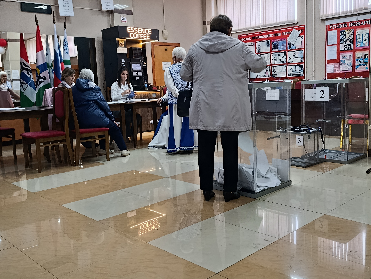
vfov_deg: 40.8
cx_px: 186
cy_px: 140
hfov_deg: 52.6
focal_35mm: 35
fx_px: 376
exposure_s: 1/60
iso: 645
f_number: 1.65
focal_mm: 6.11
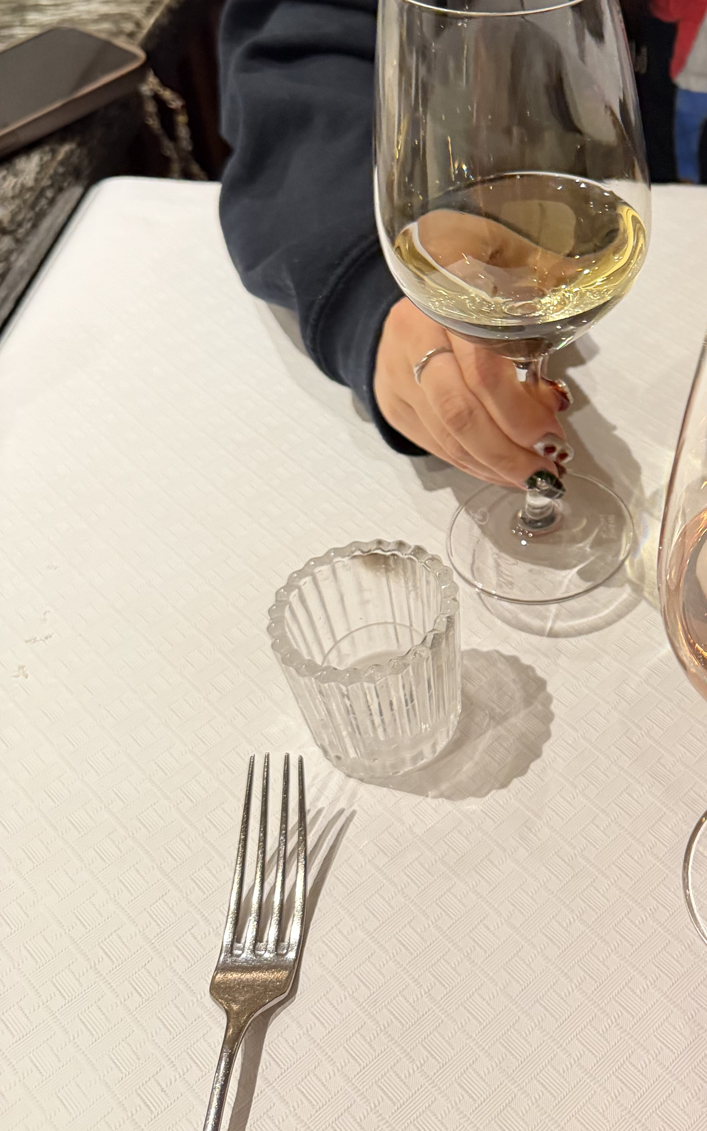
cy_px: 393
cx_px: 681
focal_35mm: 41
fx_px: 1264
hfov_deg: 29.5
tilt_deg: -40.8
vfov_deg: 47.6
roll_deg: +0.5
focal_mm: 6.76
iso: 640
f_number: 1.78
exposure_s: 1/57
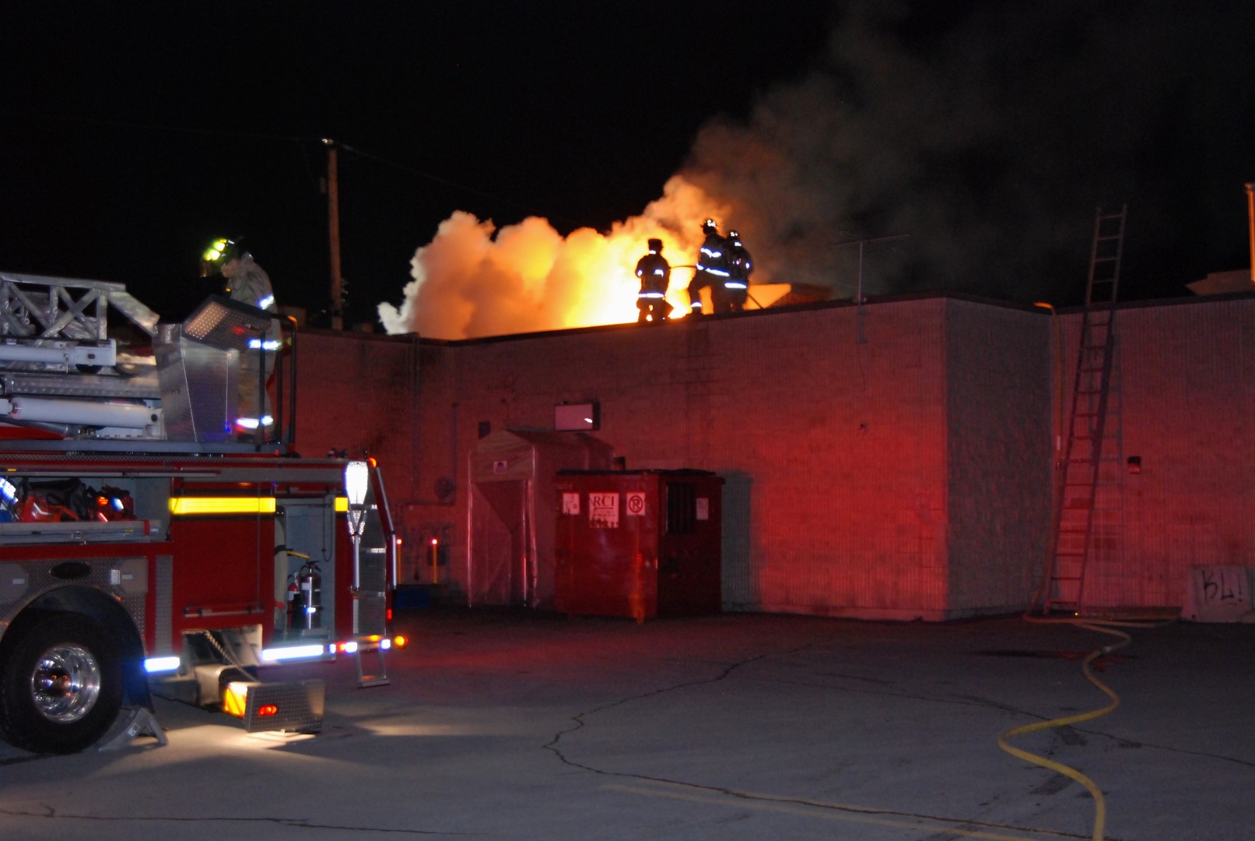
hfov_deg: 38.8
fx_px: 1780
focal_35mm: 51
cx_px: 628
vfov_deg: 26.6
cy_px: 420
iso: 1000
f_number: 4.5
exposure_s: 1/13
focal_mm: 34
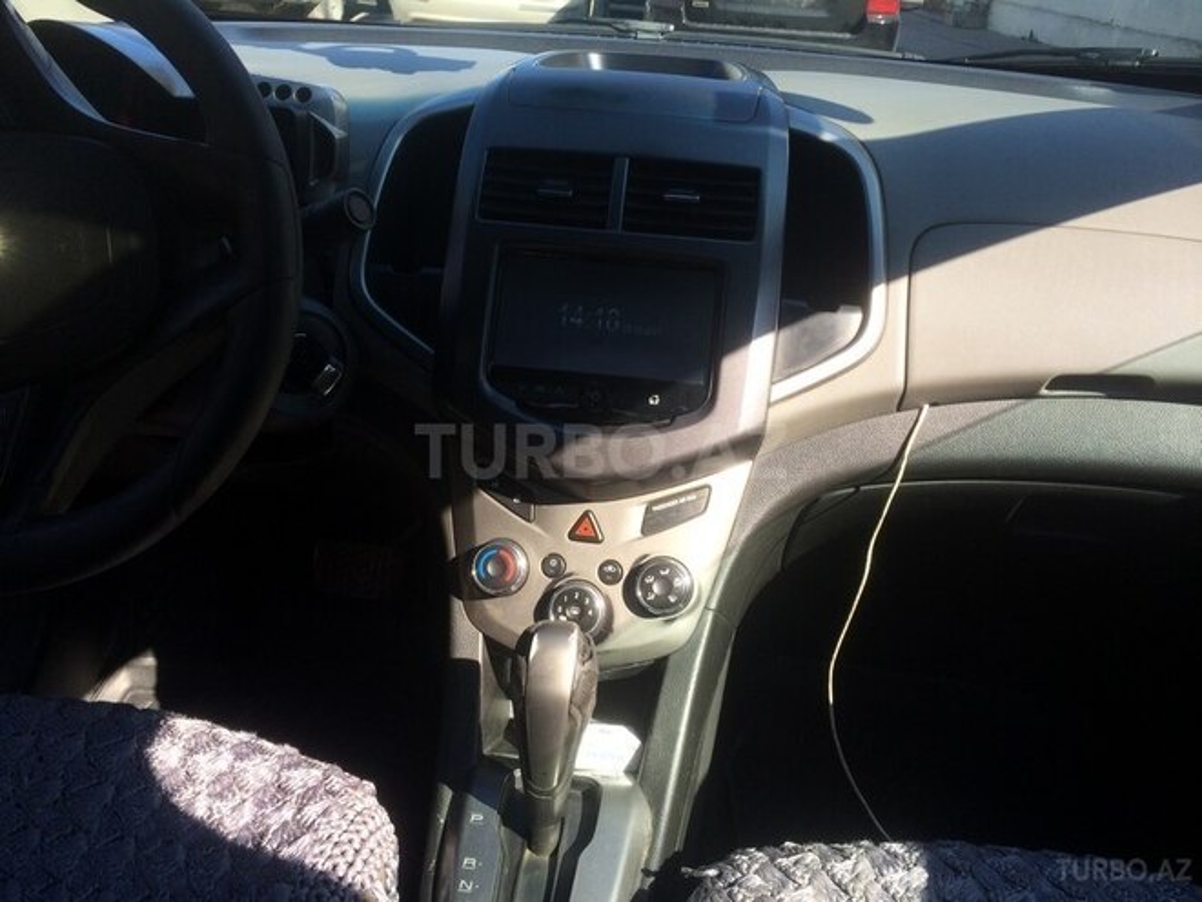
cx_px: 601
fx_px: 1007
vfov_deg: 48.2
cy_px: 451
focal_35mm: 29
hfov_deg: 61.7
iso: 32
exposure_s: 1/461
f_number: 2.2
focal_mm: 4.15
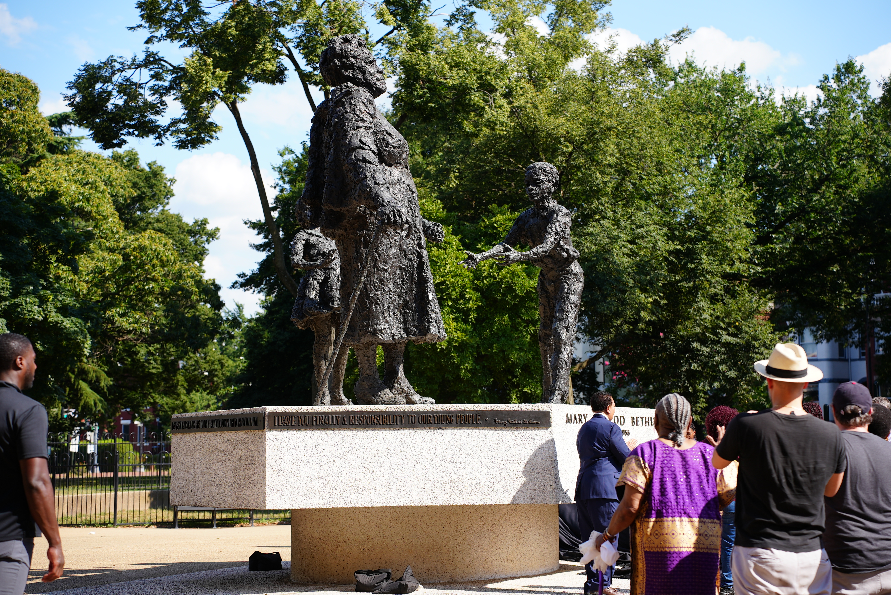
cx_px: 446
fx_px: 1857
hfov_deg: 27.0
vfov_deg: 18.2
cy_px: 298
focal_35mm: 75
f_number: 5
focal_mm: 75
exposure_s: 1/320
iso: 80
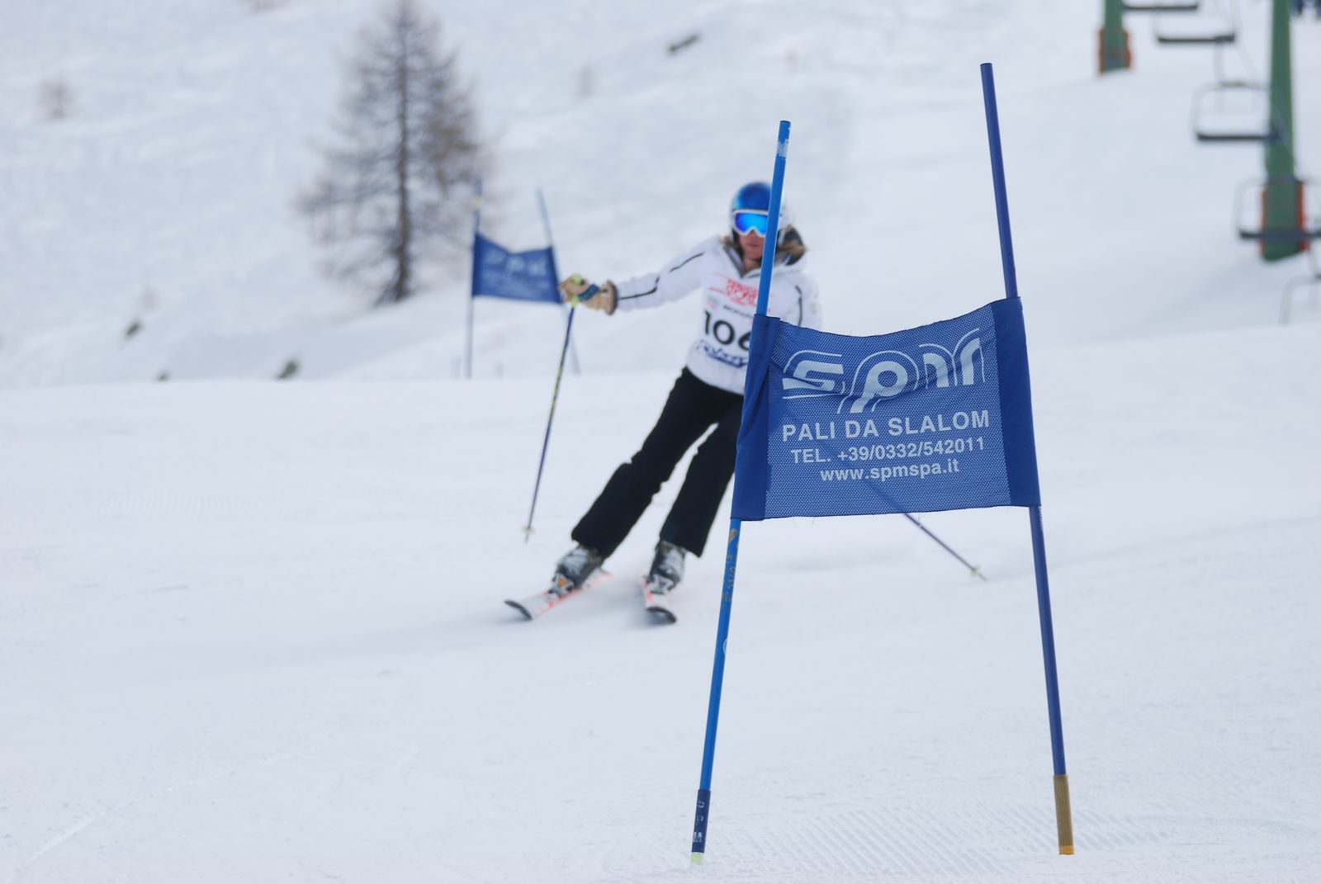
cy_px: 442
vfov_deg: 5.6
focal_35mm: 248
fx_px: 9093
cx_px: 660
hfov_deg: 8.3
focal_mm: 165
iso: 100
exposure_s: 1/1000
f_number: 5.3
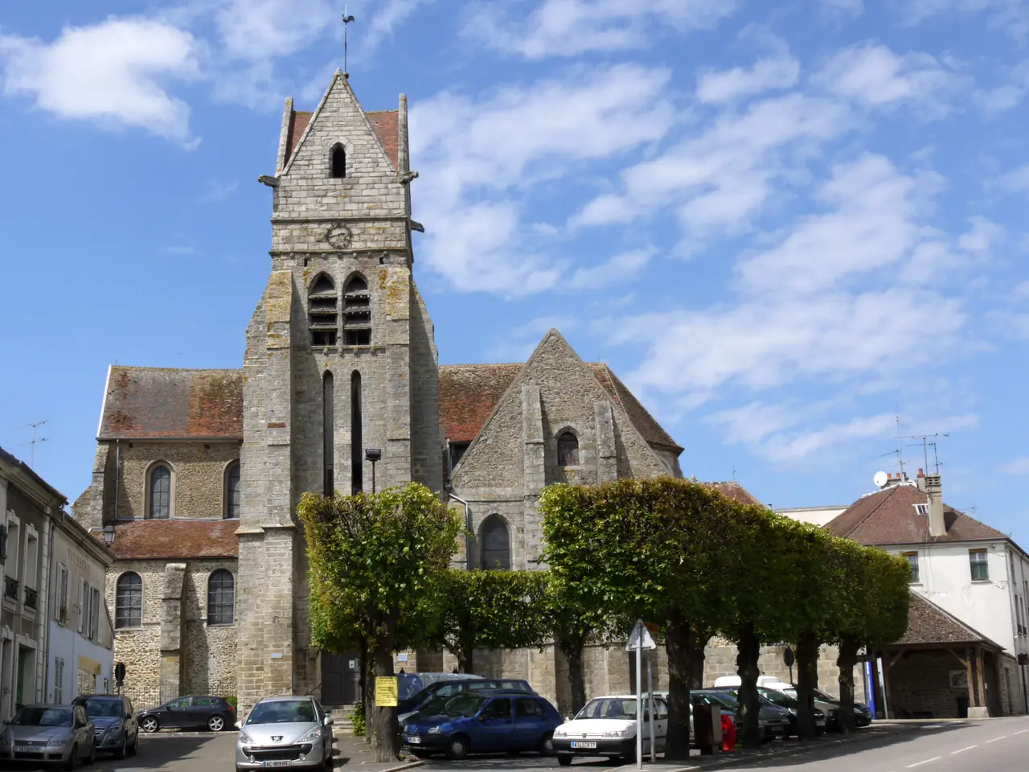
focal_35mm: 48
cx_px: 514
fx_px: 1427
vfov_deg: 30.3
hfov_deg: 39.7
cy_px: 386
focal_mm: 24
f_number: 18
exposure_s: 1/100
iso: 100
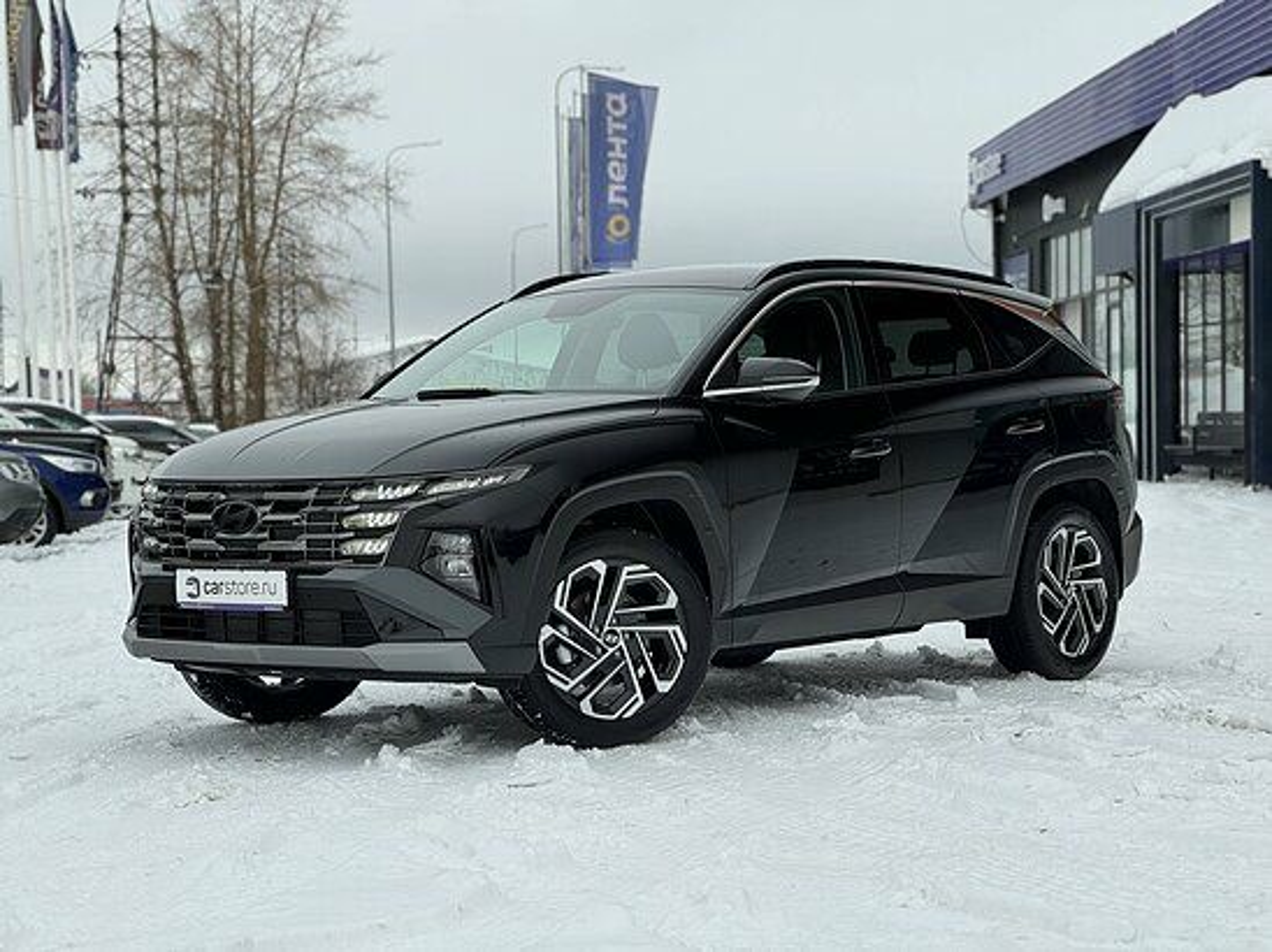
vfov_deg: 19.1
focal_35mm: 77
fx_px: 2827
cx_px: 636
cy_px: 476
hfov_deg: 25.4
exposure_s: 1/166
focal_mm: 9
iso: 25
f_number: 2.8
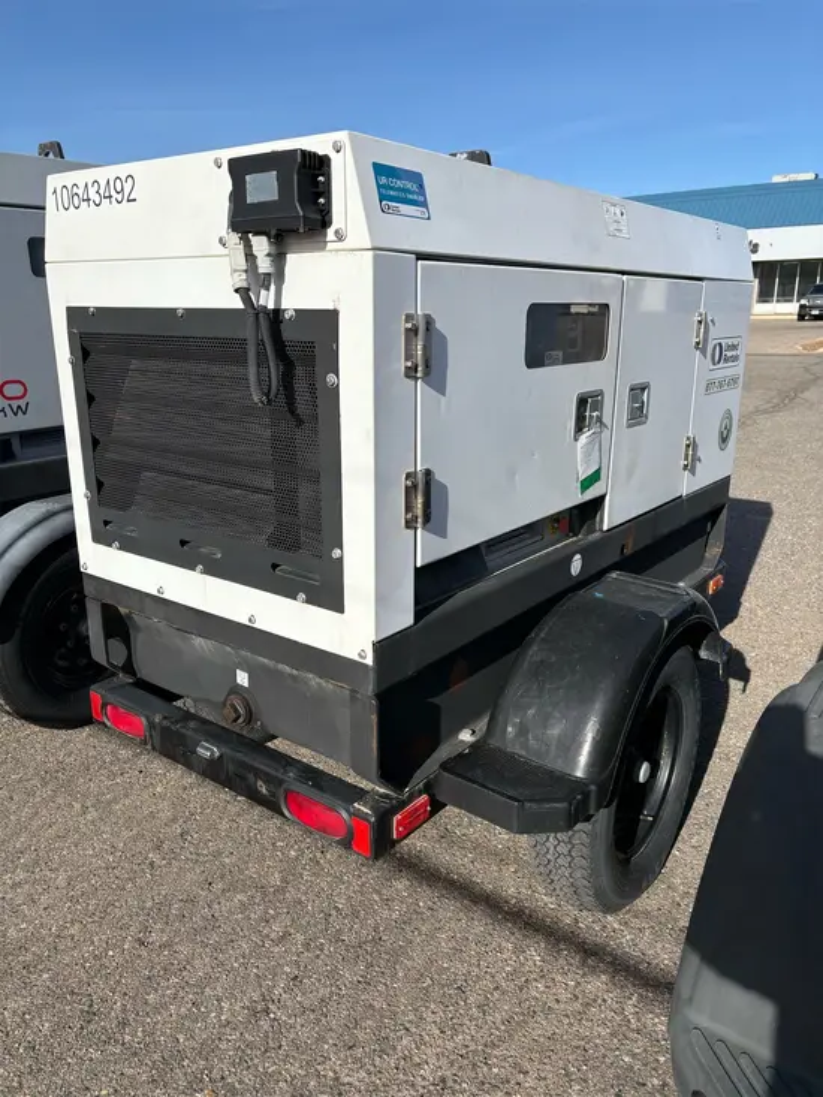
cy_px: 548
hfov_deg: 53.1
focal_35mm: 26
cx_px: 412
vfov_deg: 67.3
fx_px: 824
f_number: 1.6
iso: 50
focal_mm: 5.96
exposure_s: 1/5348
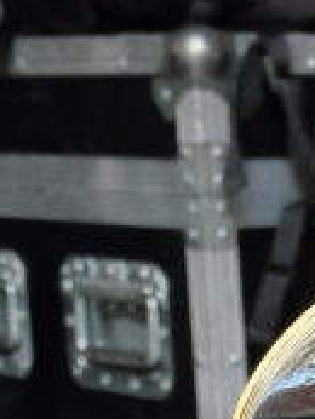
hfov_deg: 6.7
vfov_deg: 8.5
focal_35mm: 213
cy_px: 1017
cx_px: 731
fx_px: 2581
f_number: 5.6
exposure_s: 1/320
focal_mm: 18
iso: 3200
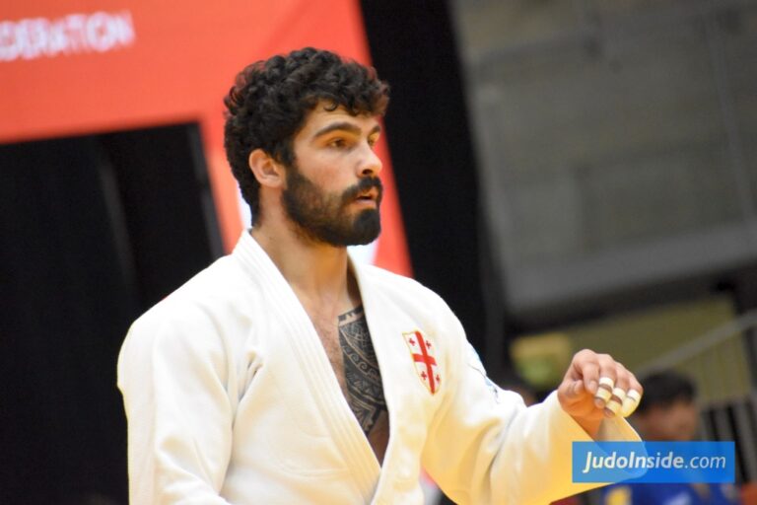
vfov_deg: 3.1
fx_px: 9462
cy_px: 252
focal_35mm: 450
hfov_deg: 4.6
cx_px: 378
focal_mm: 300
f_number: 7.1
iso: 6400
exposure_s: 1/320
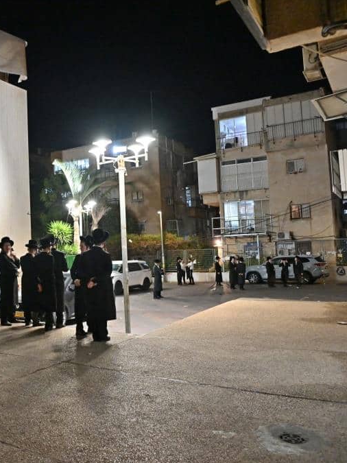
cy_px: 233
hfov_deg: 38.1
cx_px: 40
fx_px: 468
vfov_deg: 52.6
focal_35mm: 35
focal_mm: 24
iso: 2000
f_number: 4
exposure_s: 1/160
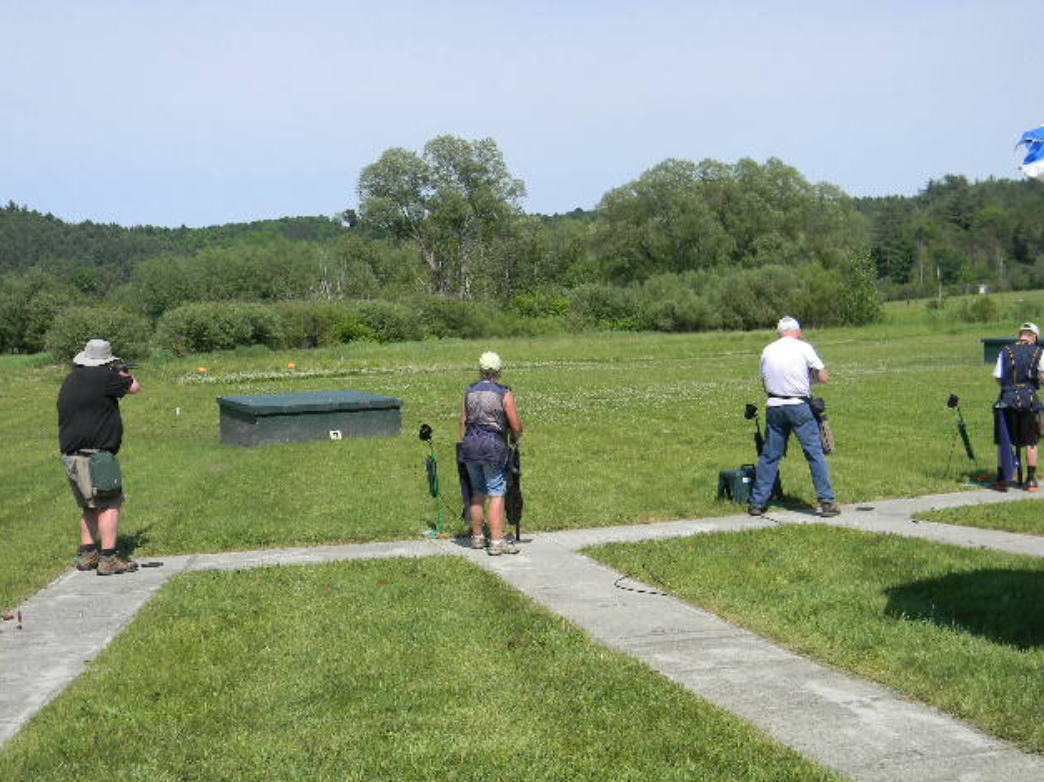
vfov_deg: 30.3
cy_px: 384
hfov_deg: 39.7
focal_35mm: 48
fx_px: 1447
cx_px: 518
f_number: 7.8
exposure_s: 1/202
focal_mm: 8.6
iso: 80
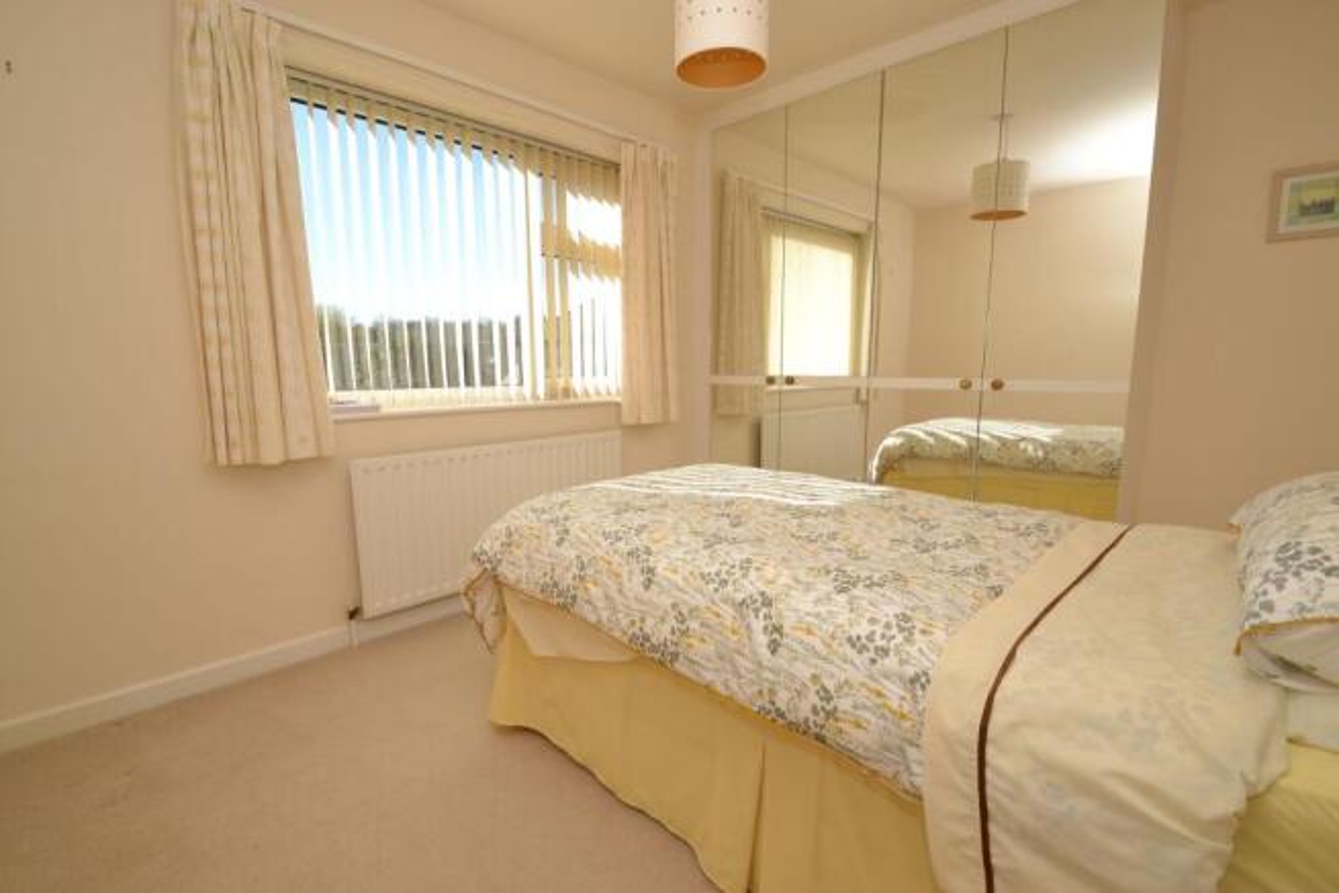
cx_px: 670
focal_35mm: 15
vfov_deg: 77.4
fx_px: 558
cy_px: 446
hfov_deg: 100.4
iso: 100
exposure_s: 1/160
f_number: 6.3
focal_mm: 10
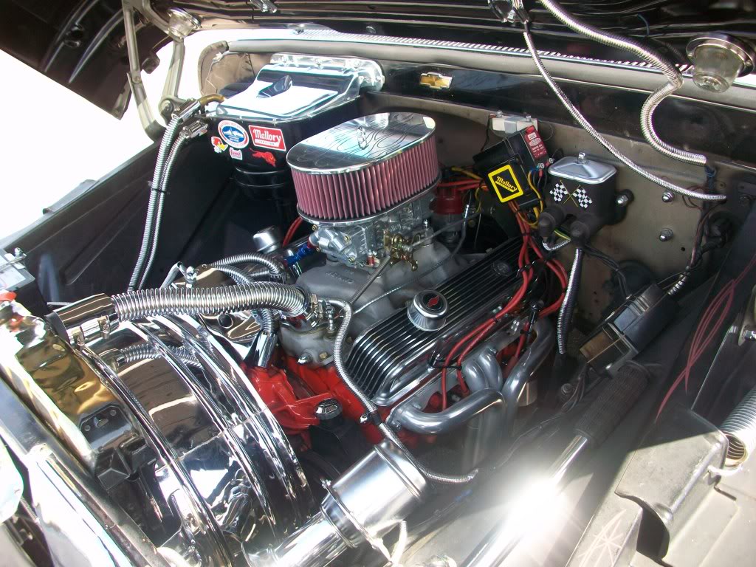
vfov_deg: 44.2
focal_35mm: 32
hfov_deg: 56.8
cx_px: 378
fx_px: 699
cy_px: 284
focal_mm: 5.7
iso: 64
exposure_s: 1/125
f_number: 2.8
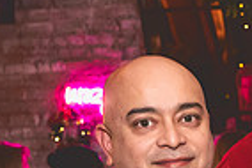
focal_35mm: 105
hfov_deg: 17.7
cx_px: 364
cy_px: 247
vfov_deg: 12.5
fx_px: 736
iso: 3200
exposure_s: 1/100
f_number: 3.2
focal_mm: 24
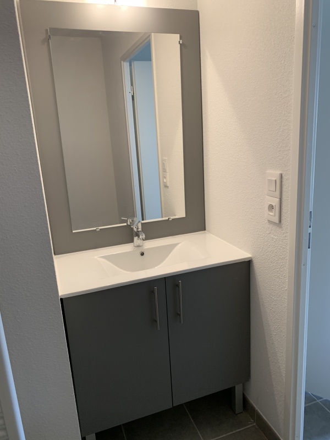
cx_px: 165
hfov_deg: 53.1
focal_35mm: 26
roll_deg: +2.0
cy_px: 220
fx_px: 330
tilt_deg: -12.6
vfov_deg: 67.3
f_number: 1.8
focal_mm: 4.25
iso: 125
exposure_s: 1/50
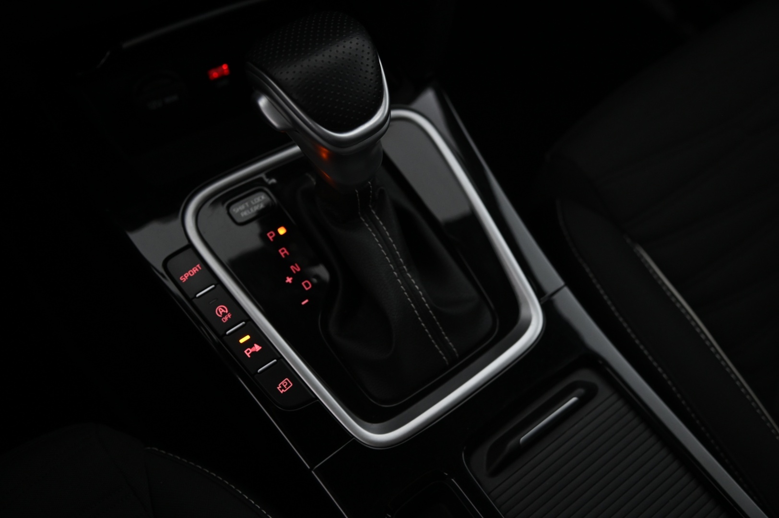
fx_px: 822
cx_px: 390
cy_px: 259
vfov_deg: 35.0
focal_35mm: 38
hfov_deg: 50.7
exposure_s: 1/25
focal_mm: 38
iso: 2000
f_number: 4
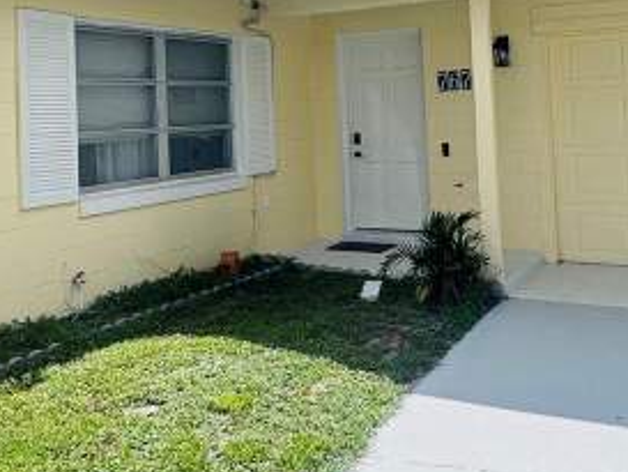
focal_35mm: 41
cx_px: 380
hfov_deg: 45.5
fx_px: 744
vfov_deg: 34.1
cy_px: 92
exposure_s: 1/1160
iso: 40
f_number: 2.2
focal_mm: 2.22
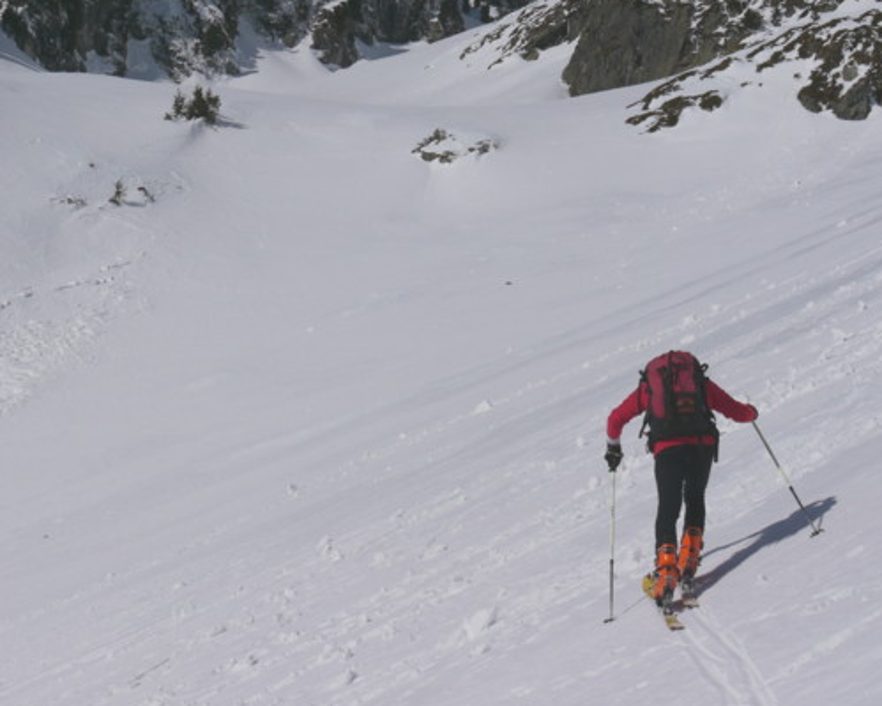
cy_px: 226
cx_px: 297
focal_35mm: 72
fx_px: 1879
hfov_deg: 26.3
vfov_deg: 21.2
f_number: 8
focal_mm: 23
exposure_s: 1/2500
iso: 100
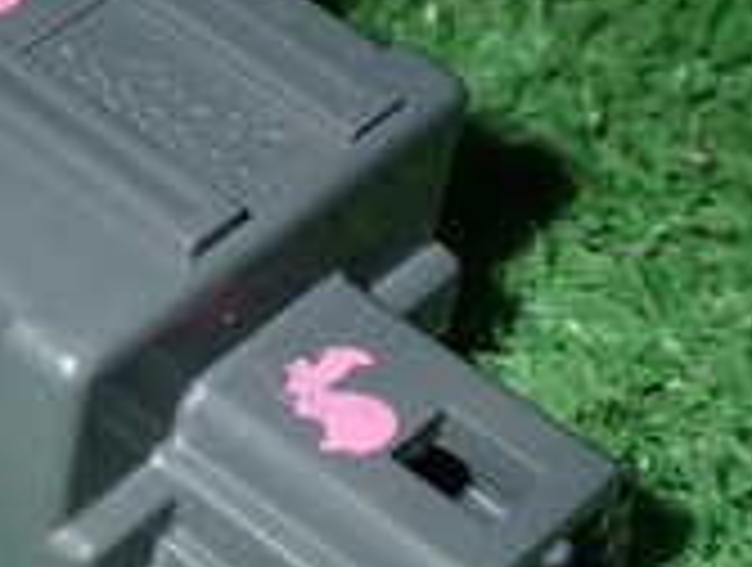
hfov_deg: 13.2
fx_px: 3200
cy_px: 261
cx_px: -23
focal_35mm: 147
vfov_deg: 10.1
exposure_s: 1/40
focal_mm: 7.31
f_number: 8
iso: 200
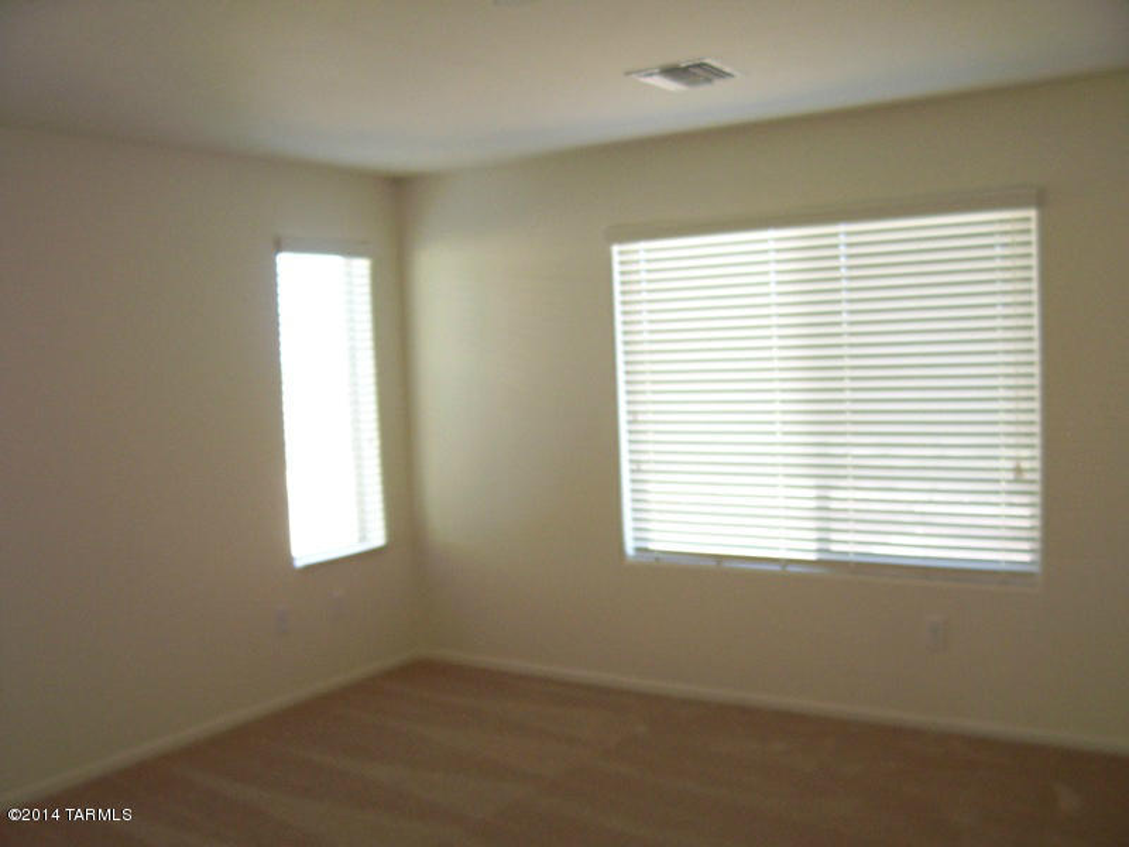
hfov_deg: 54.0
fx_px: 1109
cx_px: 564
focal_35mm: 34
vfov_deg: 41.8
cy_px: 424
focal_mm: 5.6
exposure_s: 1/60
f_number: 2.7
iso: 125
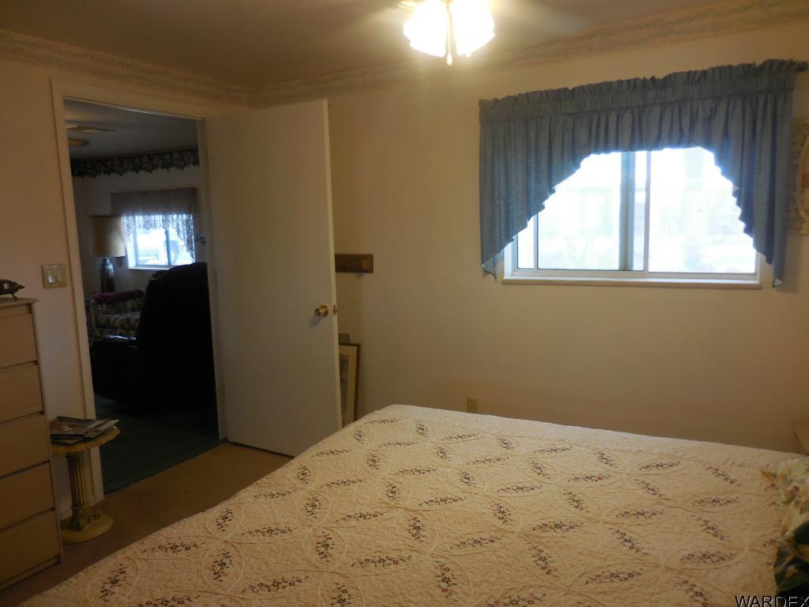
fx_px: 584
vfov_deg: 54.9
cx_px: 404
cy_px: 304
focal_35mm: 25
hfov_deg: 69.4
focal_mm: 4.5
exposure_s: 1/30
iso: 160
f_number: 3.3
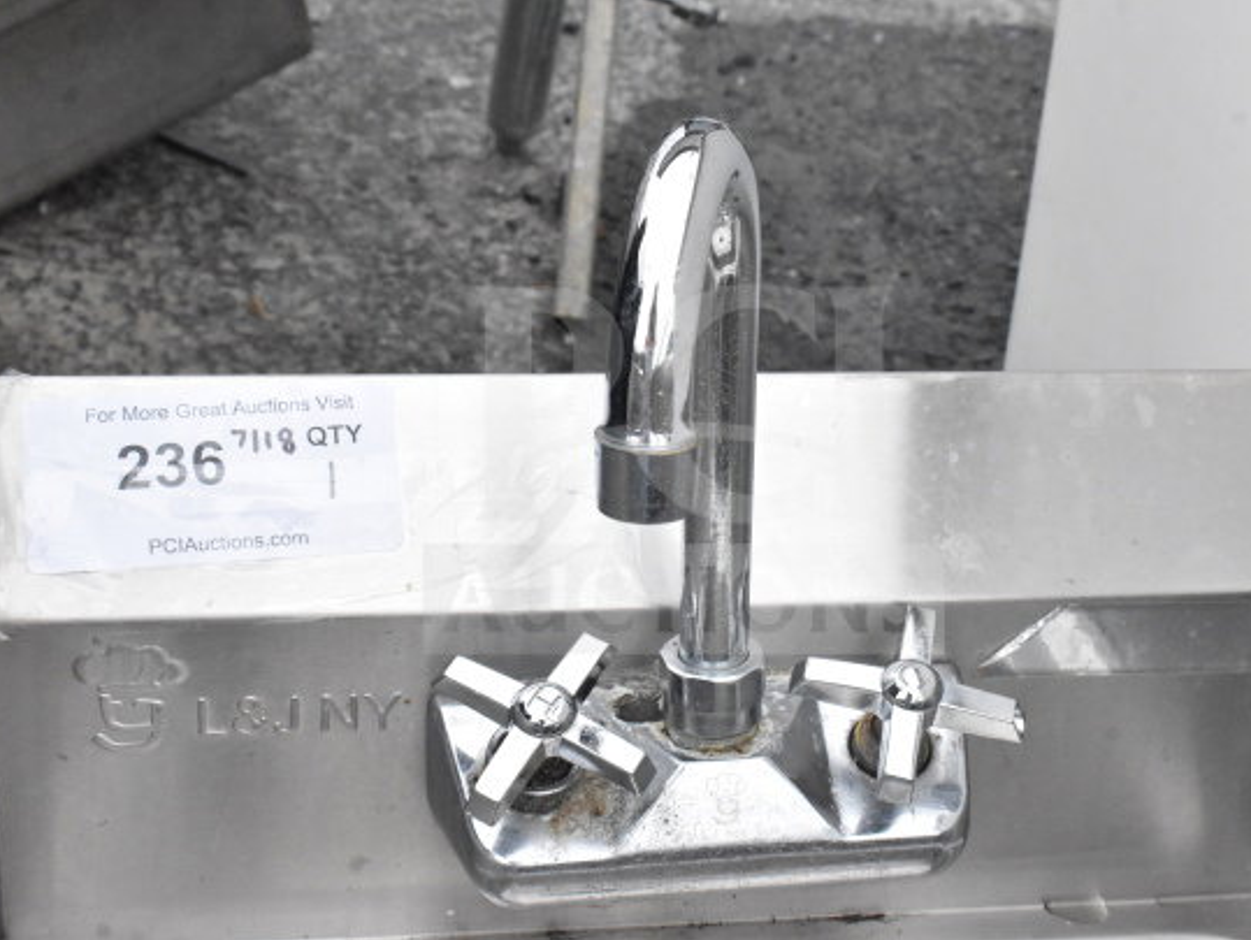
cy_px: 470
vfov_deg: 23.7
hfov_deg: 31.2
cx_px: 682
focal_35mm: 62
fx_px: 2242
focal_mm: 38
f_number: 16
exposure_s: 1/1000
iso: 6400
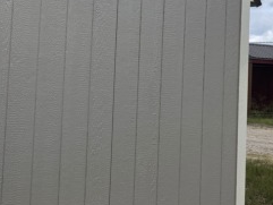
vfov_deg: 23.5
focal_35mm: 61
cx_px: 11
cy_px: 27
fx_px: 481
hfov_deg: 29.9
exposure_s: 1/4057
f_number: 1.7
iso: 80
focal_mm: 6.3
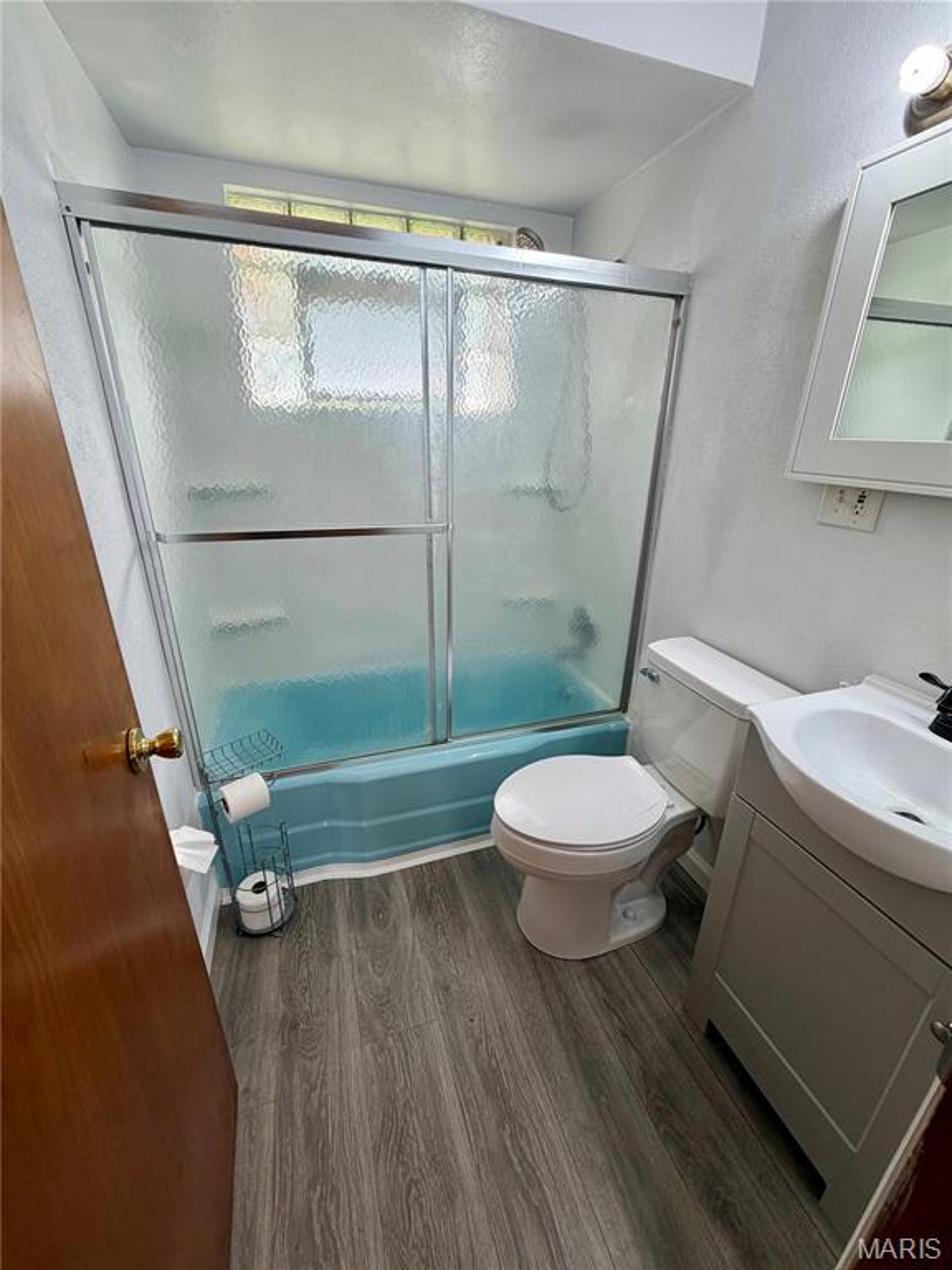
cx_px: 476
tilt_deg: -21.5
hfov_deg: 85.7
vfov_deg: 102.1
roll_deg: -0.7
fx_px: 513
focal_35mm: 14
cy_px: 635
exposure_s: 1/120
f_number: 2.2
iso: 100
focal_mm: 2.22
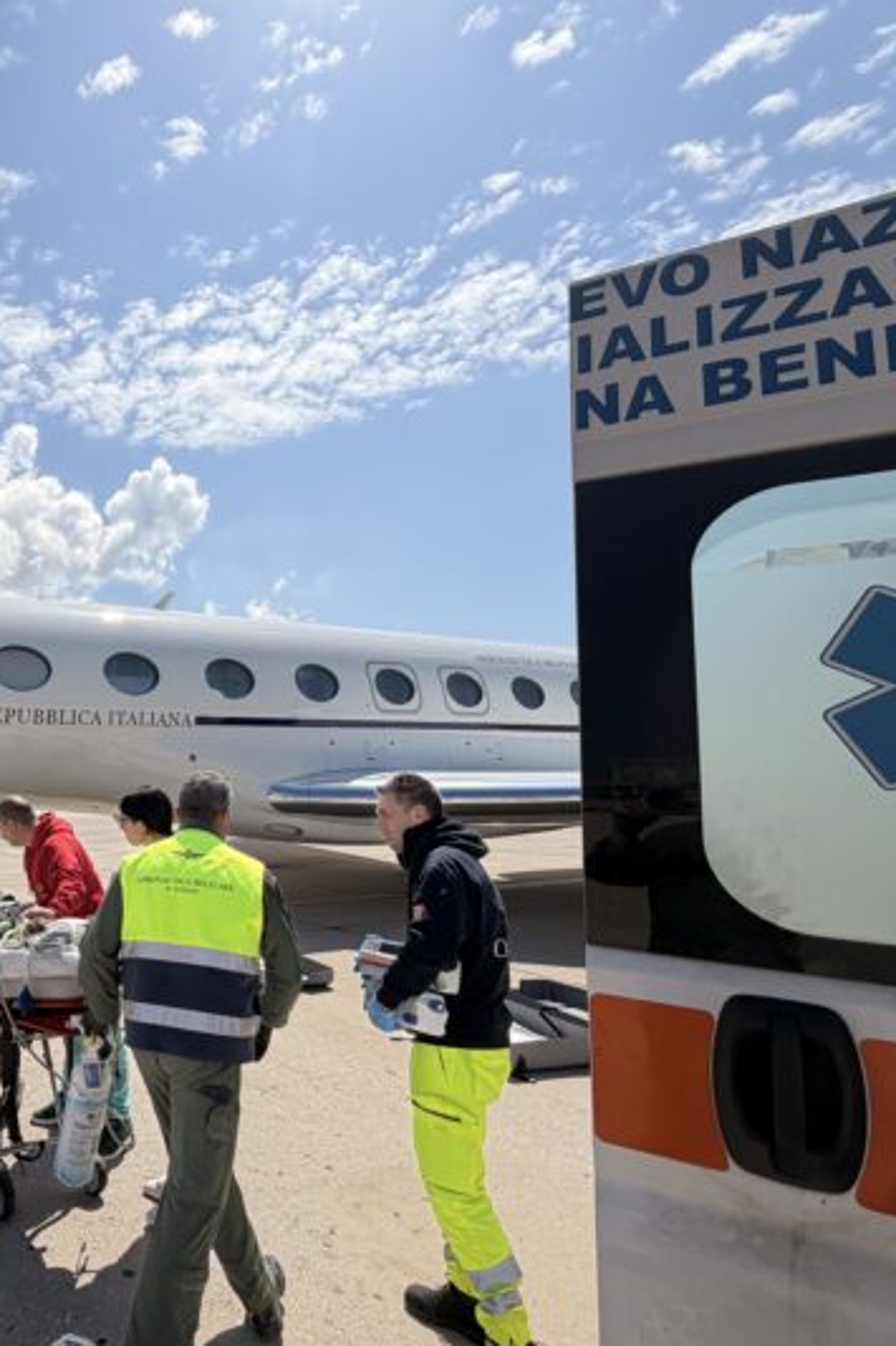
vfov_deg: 81.2
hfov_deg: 53.3
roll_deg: +0.8
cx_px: 119
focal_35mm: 21
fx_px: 784
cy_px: 684
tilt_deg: +7.9
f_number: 2.2
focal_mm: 2.22
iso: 20
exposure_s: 1/2092
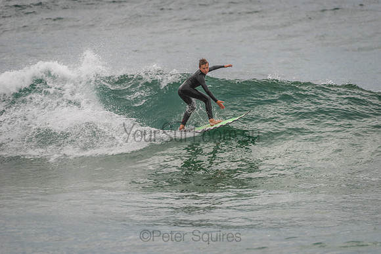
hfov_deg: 4.1
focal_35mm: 500
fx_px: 5293
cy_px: 127
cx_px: 190
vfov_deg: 2.8
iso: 280
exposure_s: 1/320
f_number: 5.6
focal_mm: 500
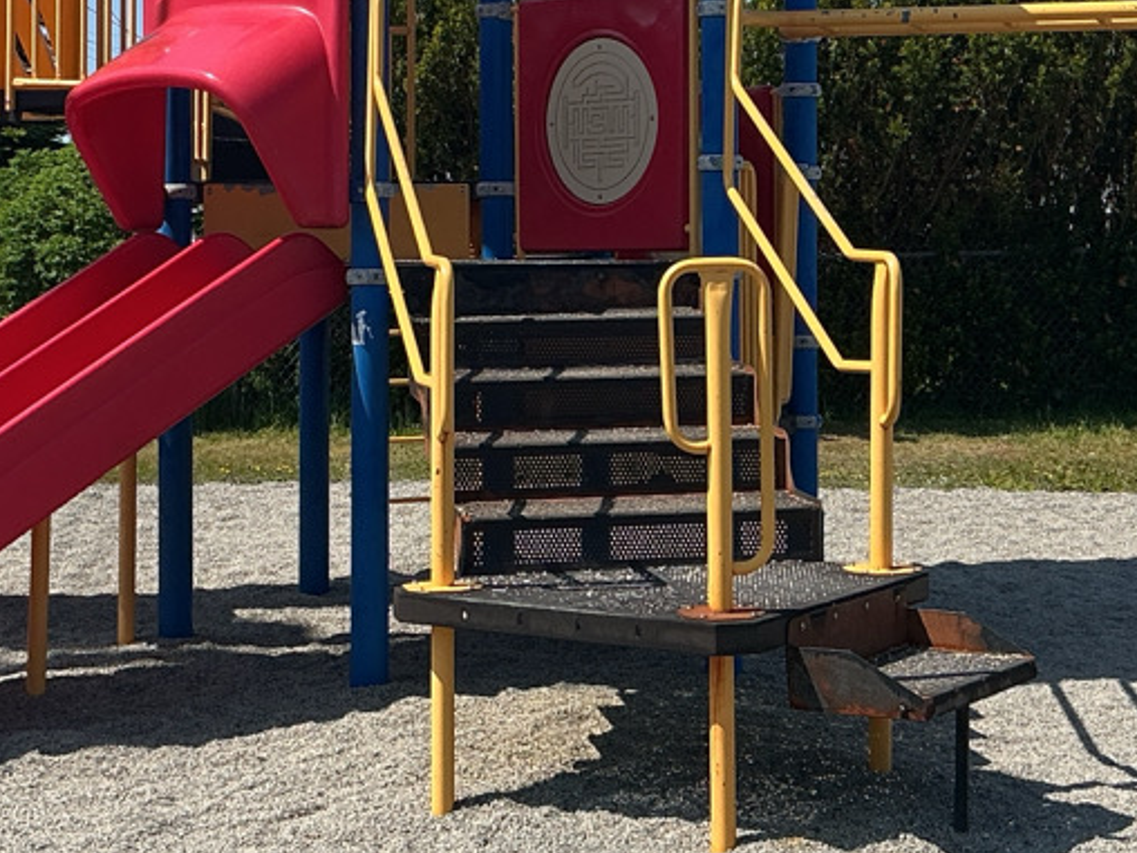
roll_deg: +0.6
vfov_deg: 20.1
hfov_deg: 26.7
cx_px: 618
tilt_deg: +1.4
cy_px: 246
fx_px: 2398
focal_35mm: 73
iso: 25
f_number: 1.8
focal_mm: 3
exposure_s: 1/1730
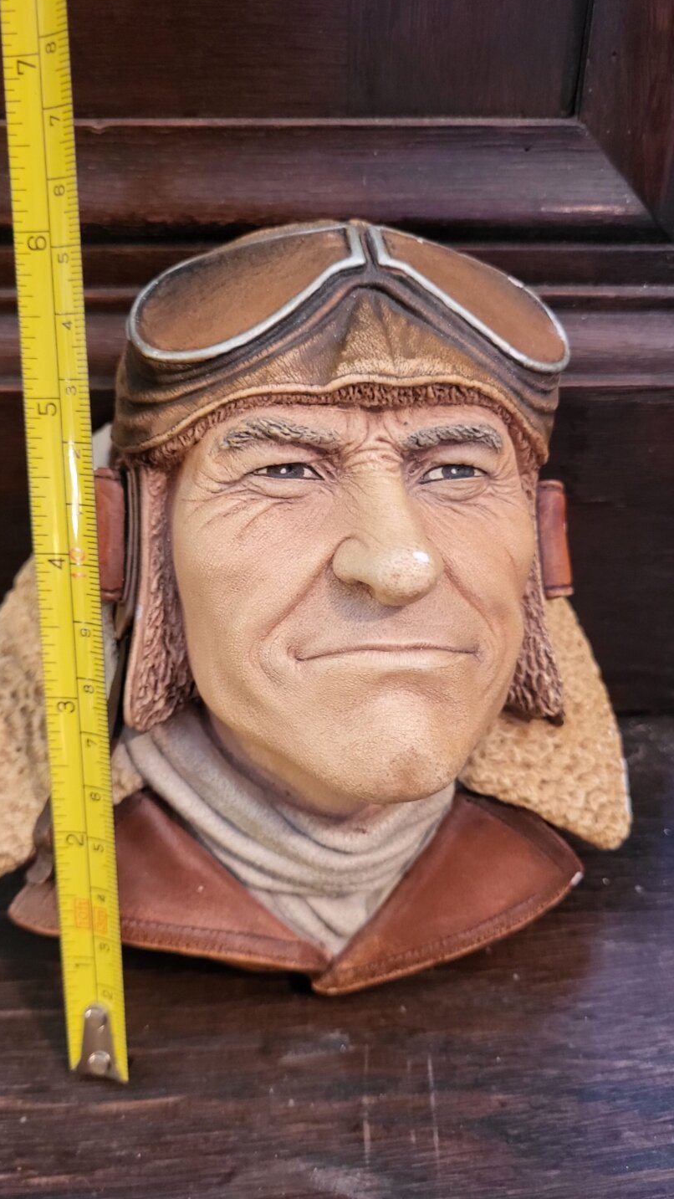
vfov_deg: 66.1
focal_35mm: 29
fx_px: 921
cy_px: 608
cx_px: 311
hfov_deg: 40.2
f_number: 1.8
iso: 400
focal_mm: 5.4
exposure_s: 1/33.3
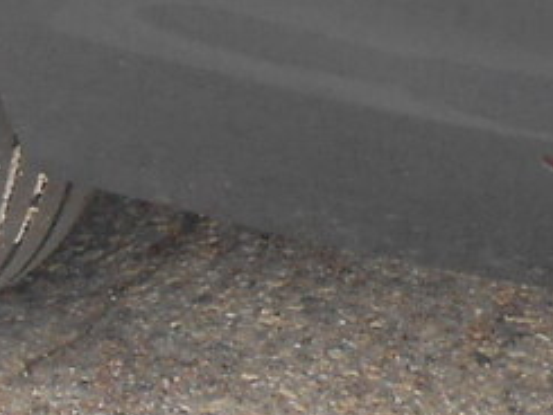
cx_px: 300
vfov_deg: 8.0
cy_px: -616
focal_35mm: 170
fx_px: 2717
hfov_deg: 11.6
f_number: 3.5
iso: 80
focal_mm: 4.6
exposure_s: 1/50
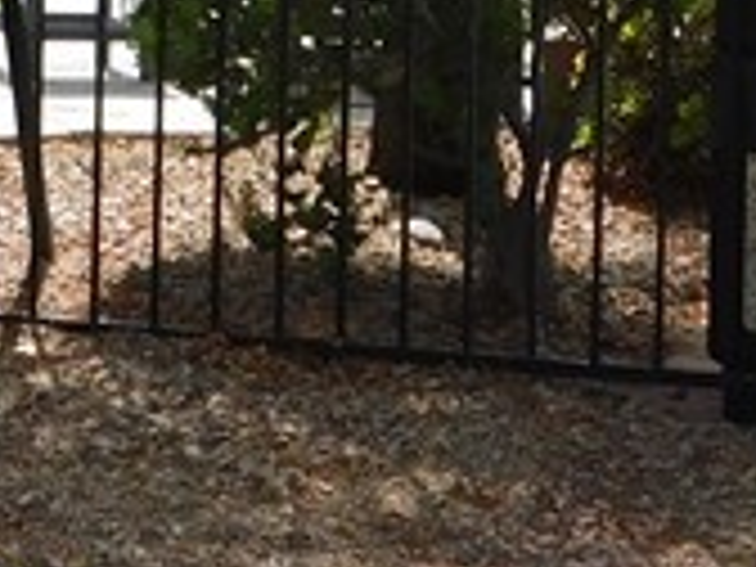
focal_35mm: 220
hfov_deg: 8.9
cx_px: -112
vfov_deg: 6.5
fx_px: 4805
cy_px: -756
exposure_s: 1/800
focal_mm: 6.3
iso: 125
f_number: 3.5
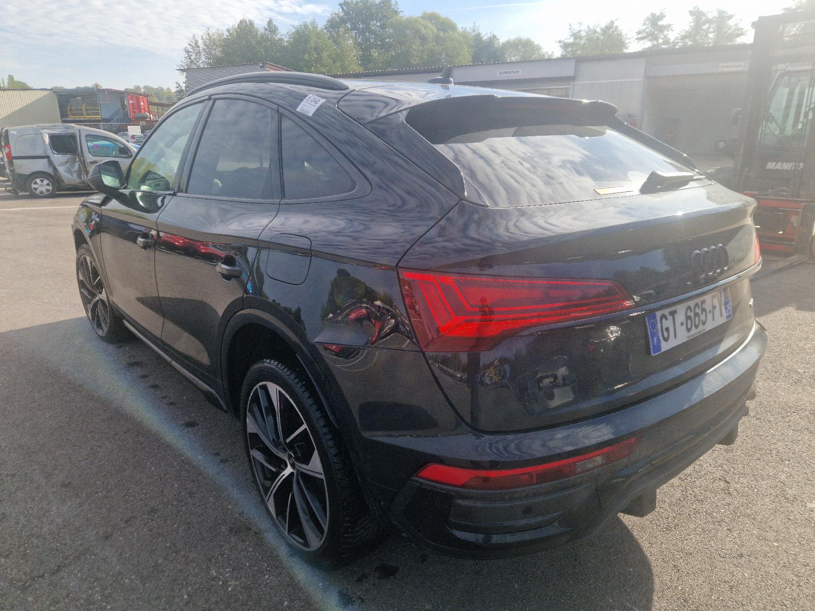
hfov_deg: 73.9
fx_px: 542
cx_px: 408
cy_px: 306
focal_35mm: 23
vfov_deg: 58.9
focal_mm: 5.4
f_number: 1.8
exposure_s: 1/1111
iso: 50
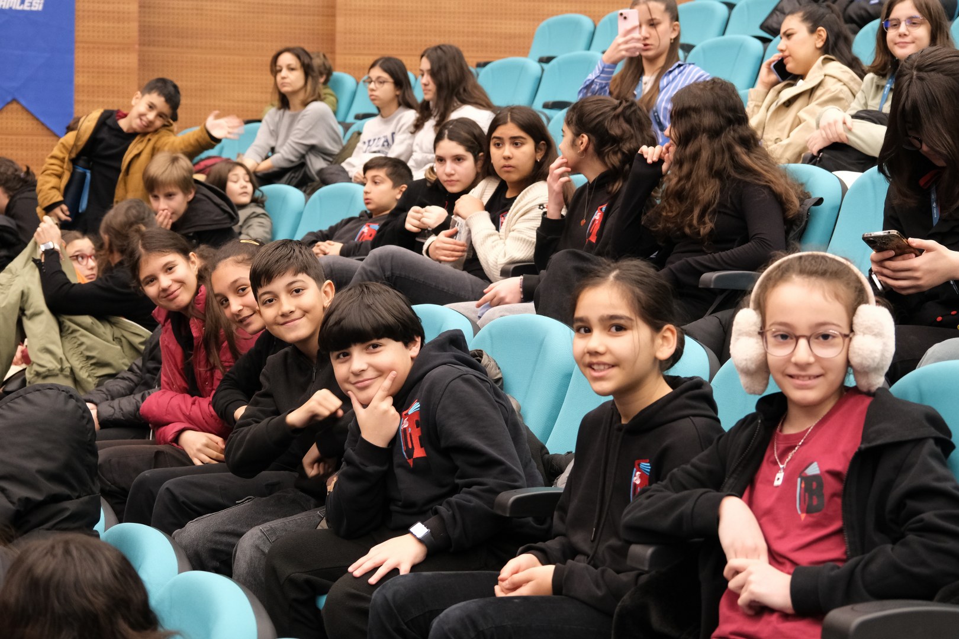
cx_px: 480
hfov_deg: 33.9
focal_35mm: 59
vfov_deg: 23.0
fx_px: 1572
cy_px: 320
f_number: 4
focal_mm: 39.3
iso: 2500
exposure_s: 1/58
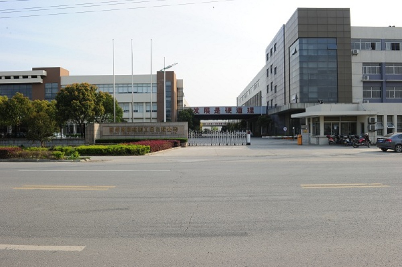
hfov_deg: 73.8
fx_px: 268
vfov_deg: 53.1
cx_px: 201
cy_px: 134
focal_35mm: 24
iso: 320
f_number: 11
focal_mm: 24
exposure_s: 1/200
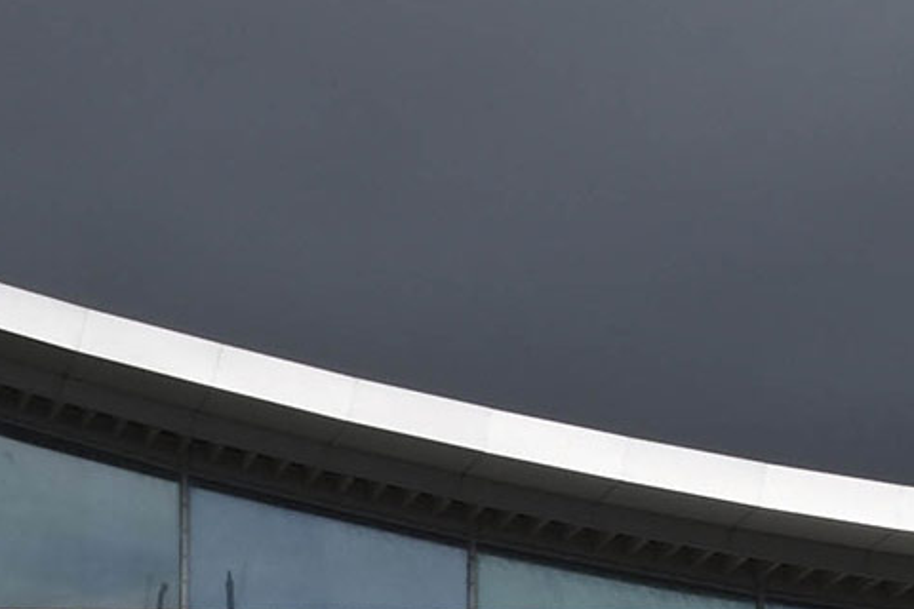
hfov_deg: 9.7
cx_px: -558
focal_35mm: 205
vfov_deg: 6.5
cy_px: 1139
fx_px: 5204
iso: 100
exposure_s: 1/115
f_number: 16
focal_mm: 32
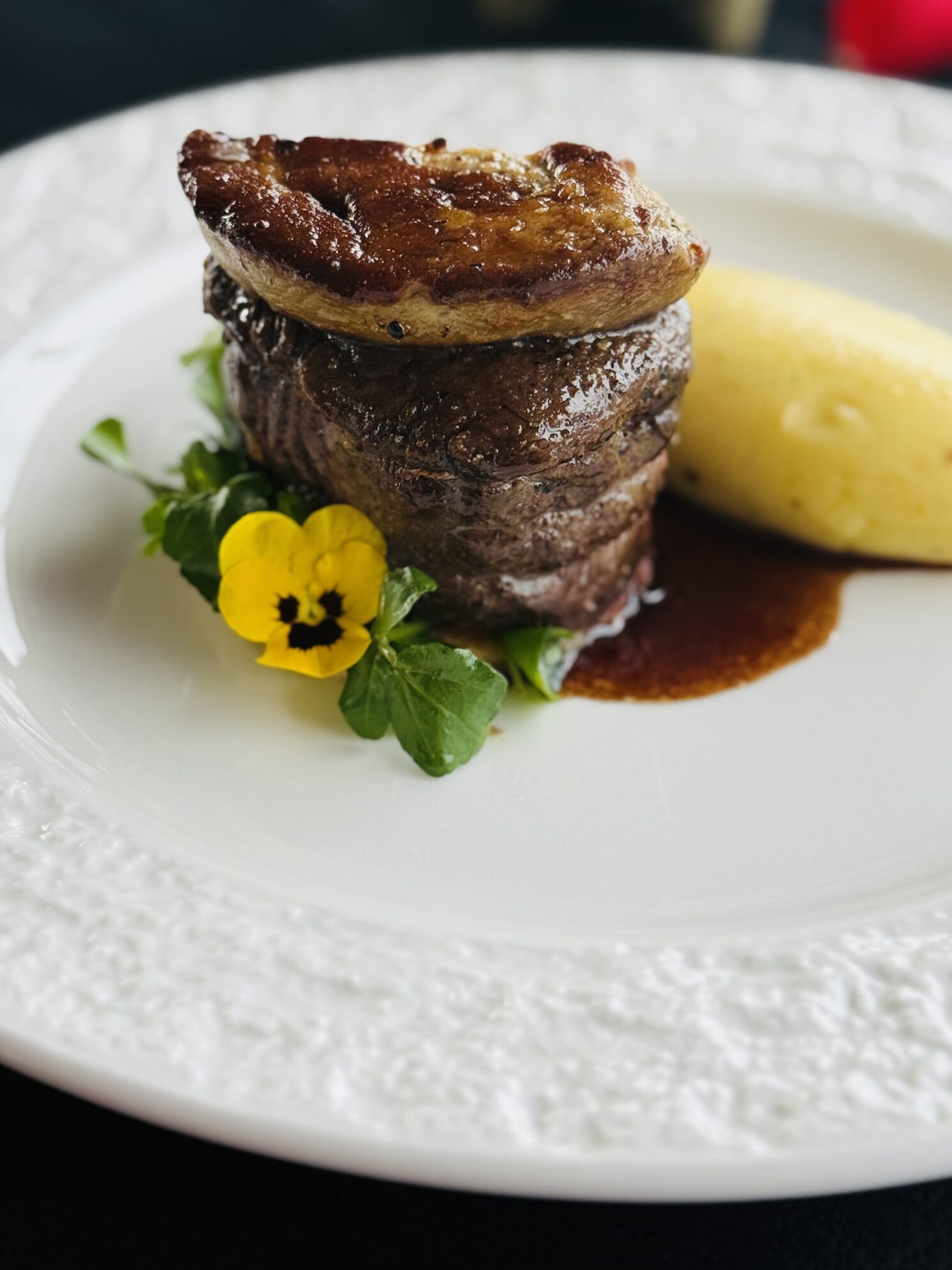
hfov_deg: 23.6
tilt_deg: -34.2
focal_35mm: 62
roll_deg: -0.9
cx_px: 461
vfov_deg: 31.1
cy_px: 507
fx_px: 2274
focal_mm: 6.76
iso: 64
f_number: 1.78
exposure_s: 1/377
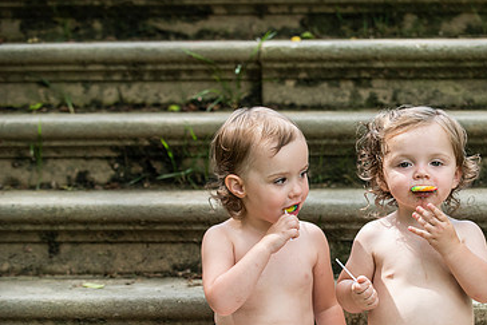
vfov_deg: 9.8
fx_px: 1895
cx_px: 389
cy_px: 245
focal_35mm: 140
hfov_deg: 14.6
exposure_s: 1/1250
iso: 640
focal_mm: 82
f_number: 3.5
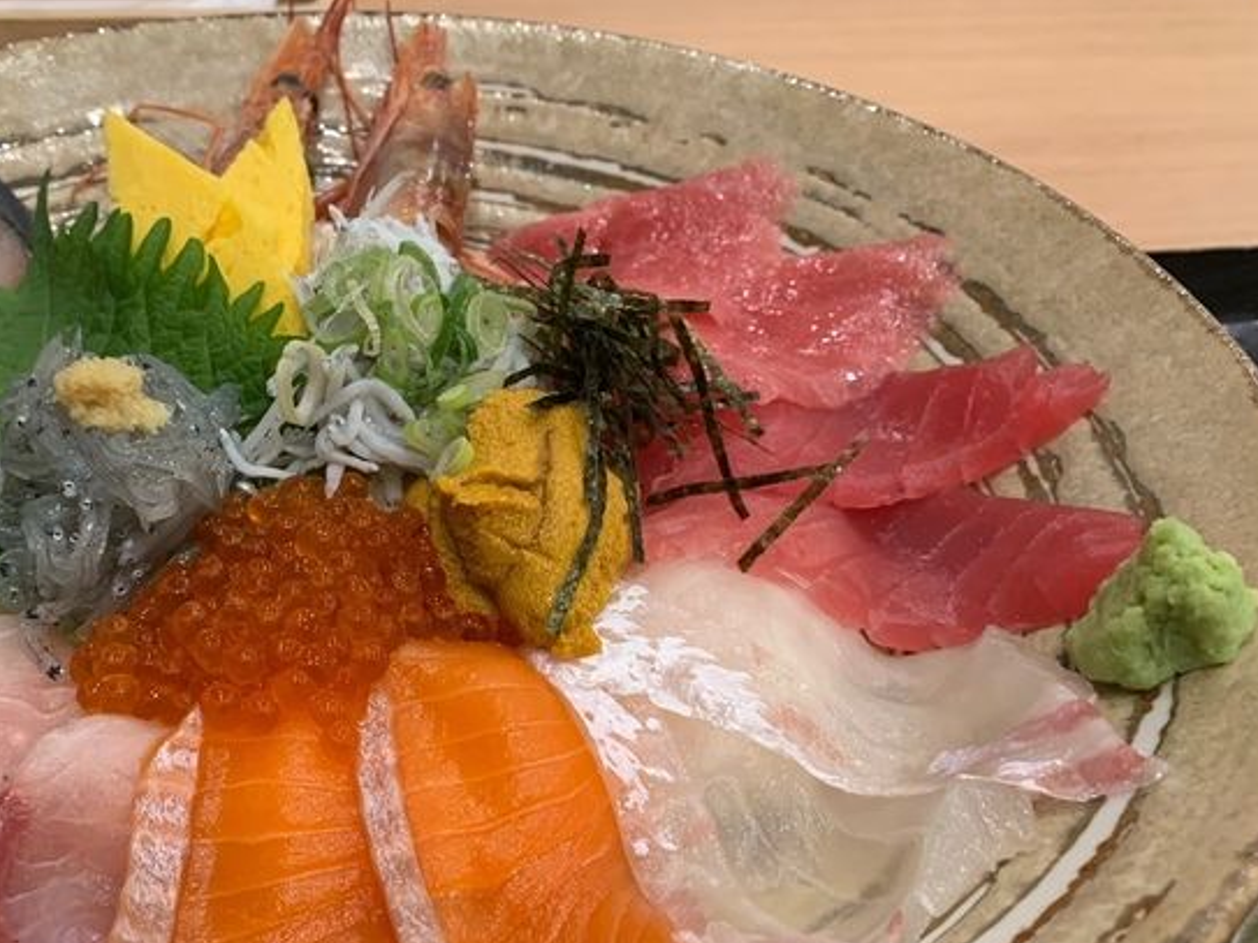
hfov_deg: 46.7
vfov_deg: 36.5
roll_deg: +0.1
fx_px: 1417
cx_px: 370
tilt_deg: -42.3
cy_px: 613
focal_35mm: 39
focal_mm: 4.25
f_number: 1.8
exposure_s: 1/60
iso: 200
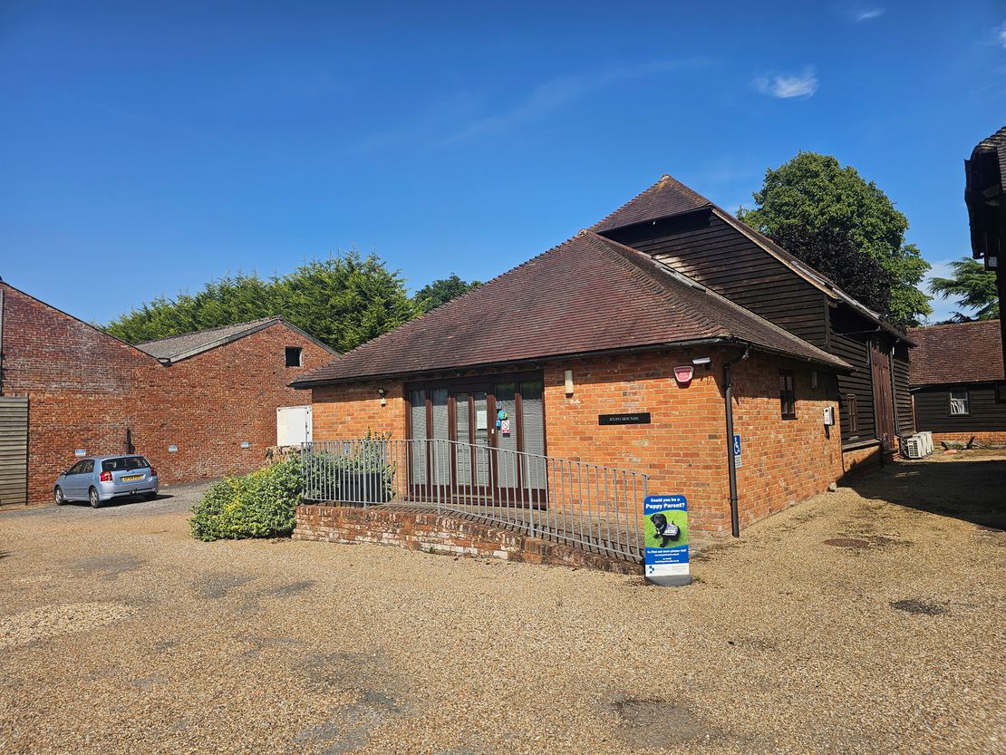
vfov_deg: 58.9
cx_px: 503
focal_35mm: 23
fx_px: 669
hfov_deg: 73.9
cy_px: 378
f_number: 1.7
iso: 10
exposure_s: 1/887
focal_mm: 6.3
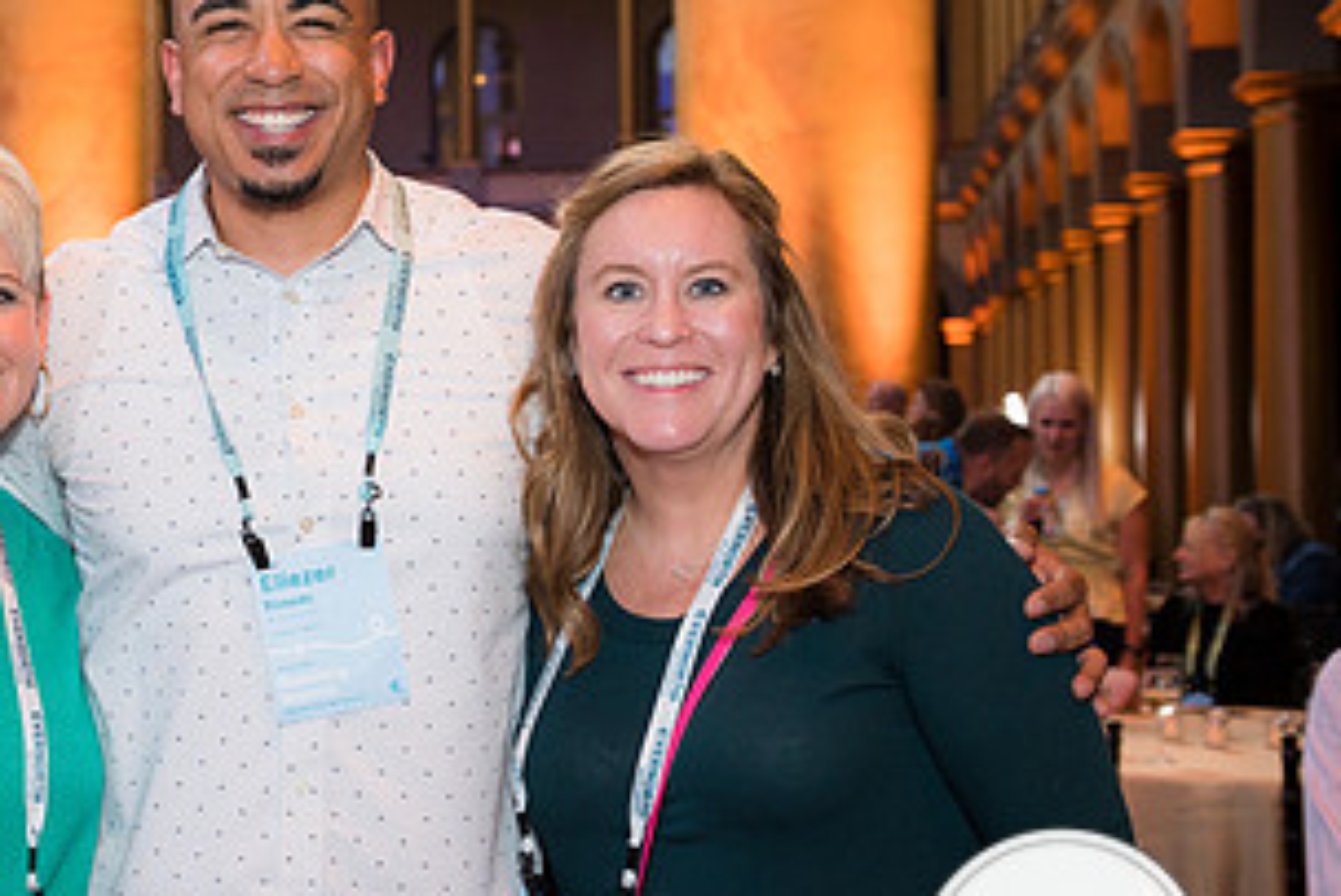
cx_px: 79
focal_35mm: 67
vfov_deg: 20.3
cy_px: 419
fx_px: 2497
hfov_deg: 28.6
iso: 800
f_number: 4
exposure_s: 1/100
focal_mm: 35
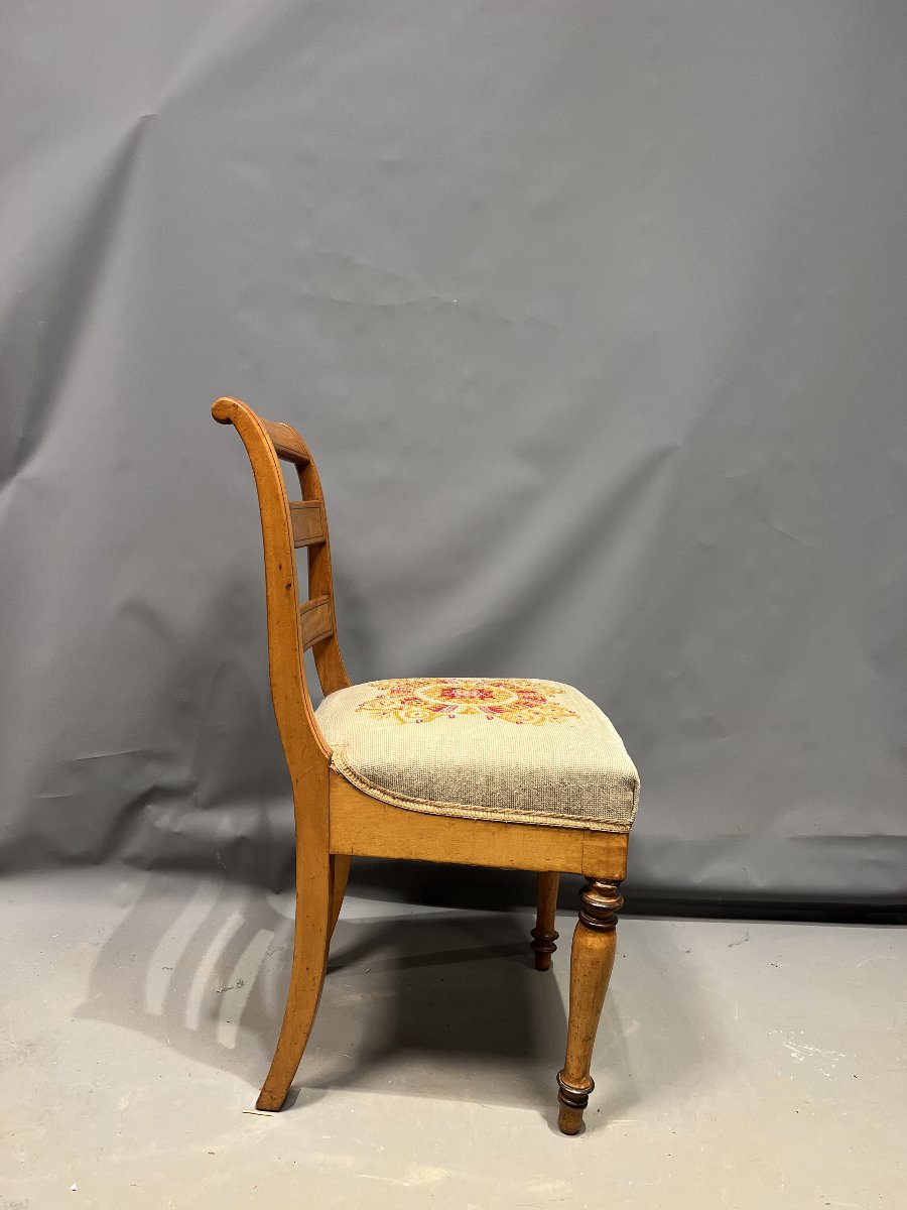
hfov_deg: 53.1
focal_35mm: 26
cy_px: 605
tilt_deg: -6.6
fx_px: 908
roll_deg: -2.0
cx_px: 454
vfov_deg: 67.3
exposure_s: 1/100
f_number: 1.5
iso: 125
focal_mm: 5.7
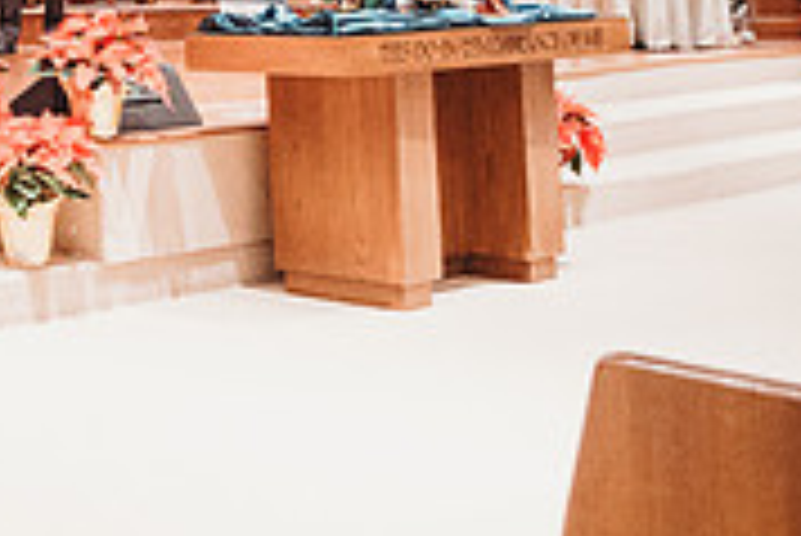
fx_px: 1737
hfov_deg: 20.9
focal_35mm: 78
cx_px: -490
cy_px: -155
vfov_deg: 16.6
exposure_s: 1/125
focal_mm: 24
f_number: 4
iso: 5000
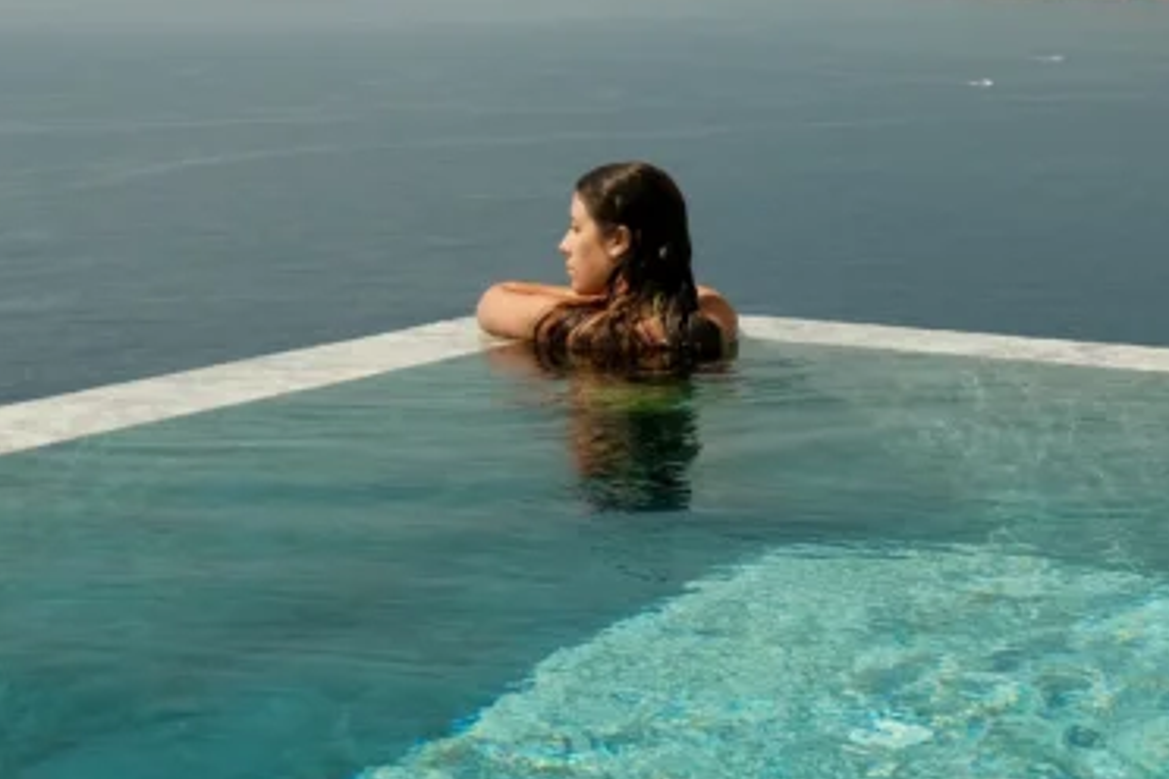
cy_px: -168
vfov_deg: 15.0
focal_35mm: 88
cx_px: 113
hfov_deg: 22.5
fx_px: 2857
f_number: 5.6
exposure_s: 1/480
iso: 160
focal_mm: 21.4
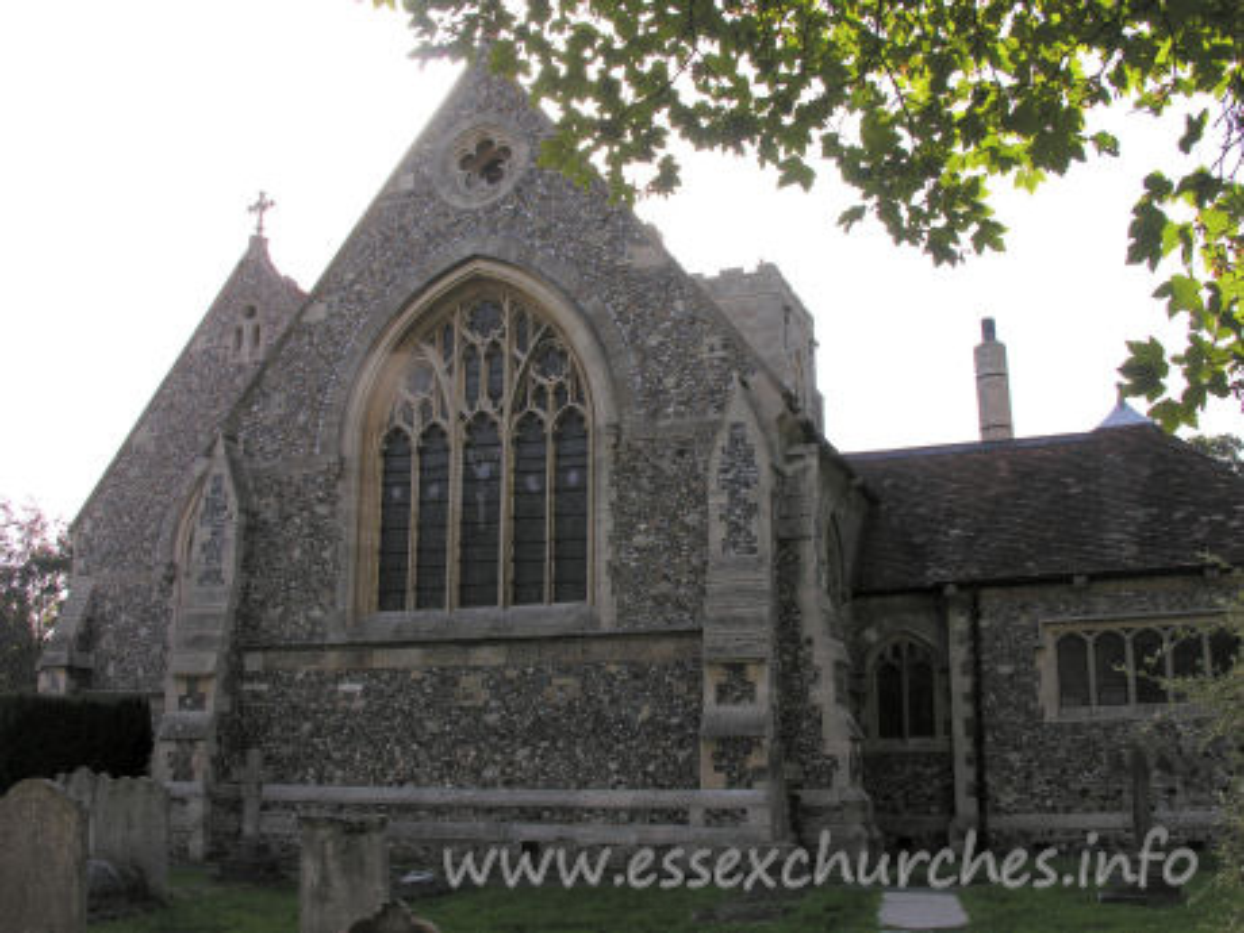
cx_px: 622
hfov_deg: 52.6
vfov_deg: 40.7
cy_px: 466
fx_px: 1258
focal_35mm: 35
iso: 50
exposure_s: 1/134
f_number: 5
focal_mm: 8.9
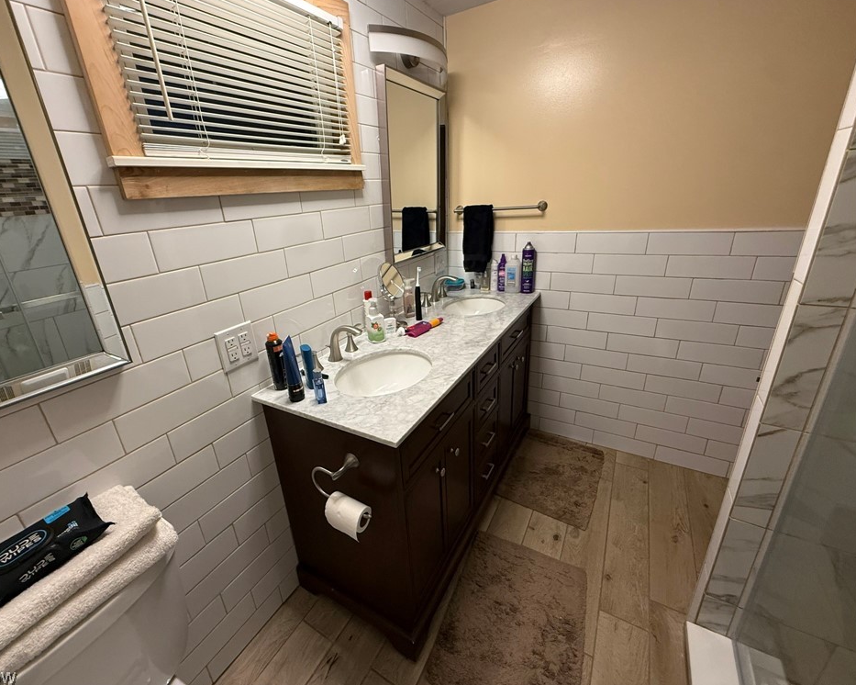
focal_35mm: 15
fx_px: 380
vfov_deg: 84.0
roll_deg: +4.6
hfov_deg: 96.6
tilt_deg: -19.4
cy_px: 339
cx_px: 391
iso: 250
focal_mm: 2.22
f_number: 2.2
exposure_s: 1/60
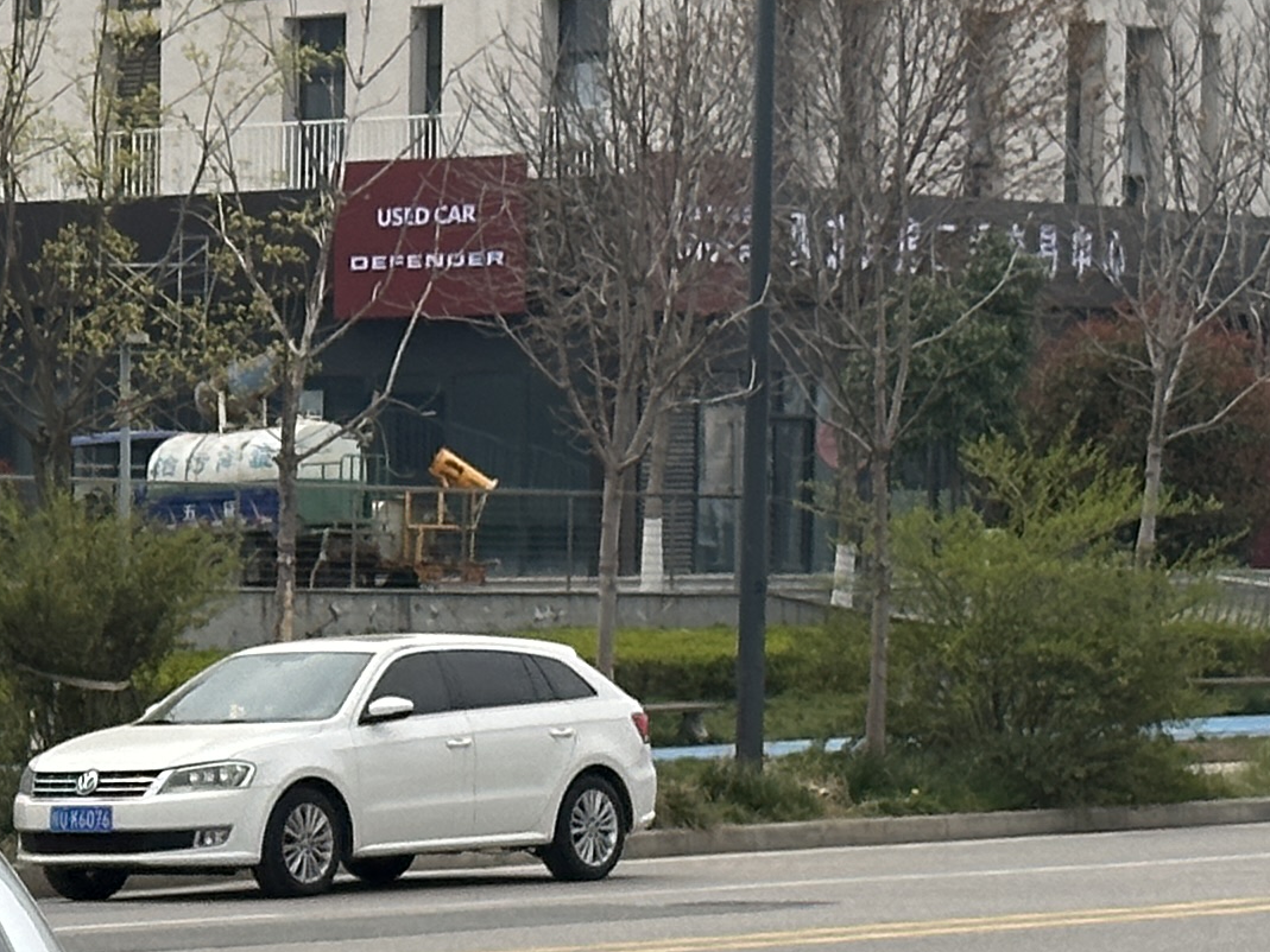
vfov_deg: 8.1
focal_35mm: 181
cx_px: -608
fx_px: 6641
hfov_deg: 10.6
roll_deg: +0.3
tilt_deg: -4.4
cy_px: 1155
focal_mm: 6.86
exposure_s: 1/4016
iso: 64
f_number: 1.78
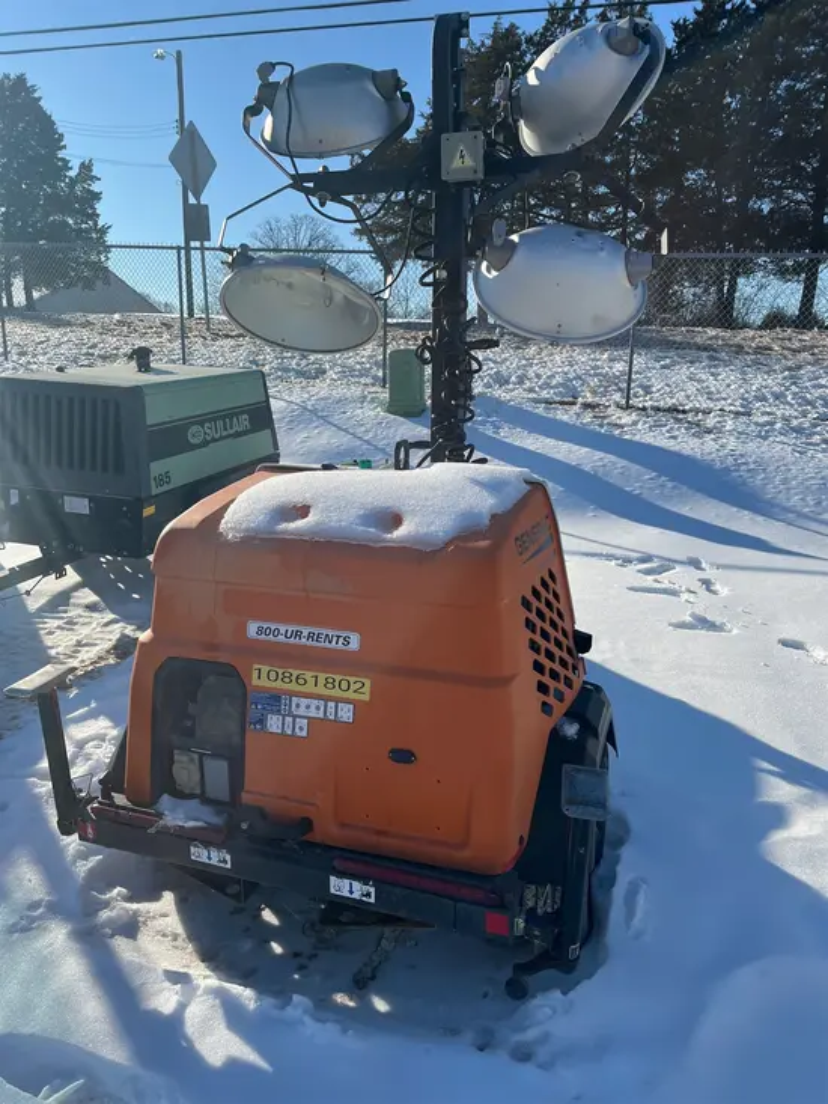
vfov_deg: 67.3
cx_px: 414
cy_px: 552
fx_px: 829
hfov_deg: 53.1
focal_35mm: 26
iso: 50
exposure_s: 1/3623
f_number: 1.6
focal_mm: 5.1
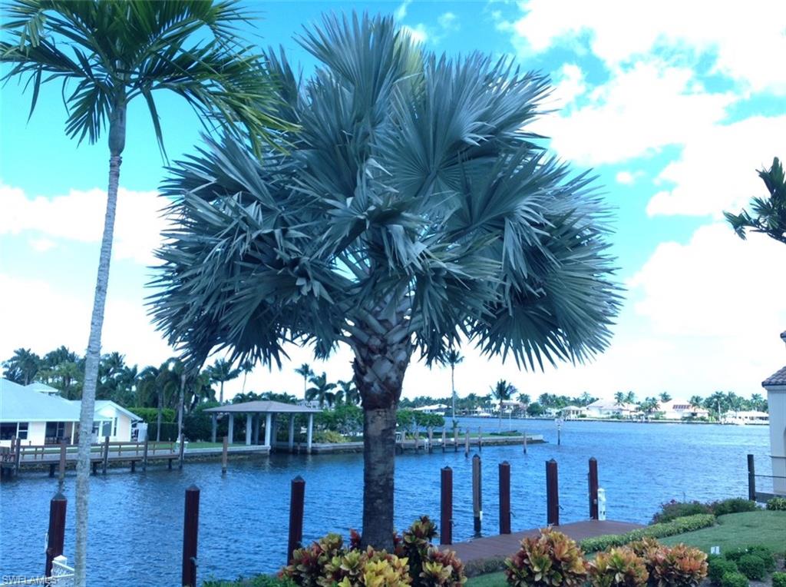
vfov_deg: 40.6
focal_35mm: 35
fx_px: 793
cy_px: 294
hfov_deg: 52.7
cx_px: 393
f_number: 2.4
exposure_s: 1/549
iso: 50
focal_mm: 4.28
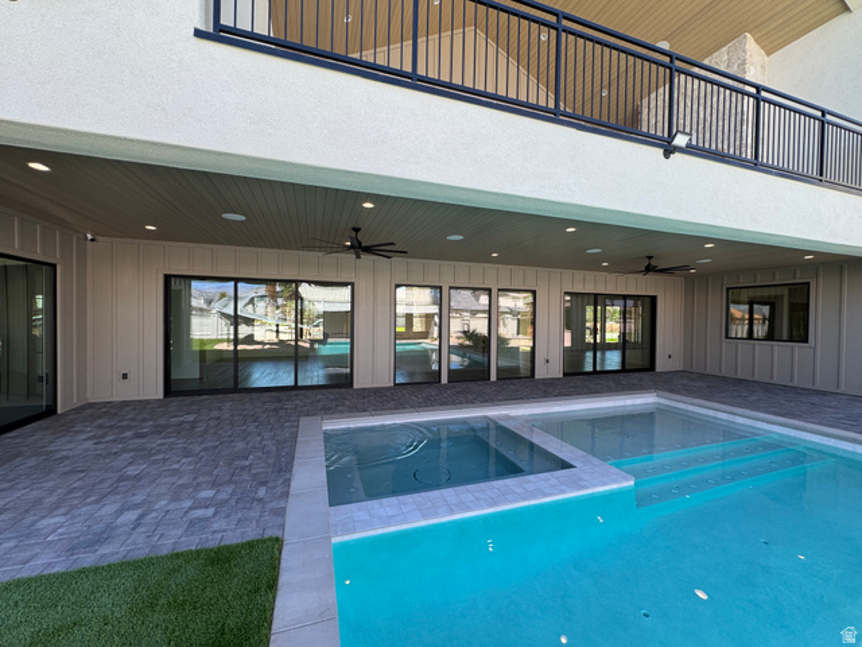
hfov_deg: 102.1
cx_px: 431
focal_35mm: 14
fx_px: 349
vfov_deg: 85.7
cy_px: 324
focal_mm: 2.22
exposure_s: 1/205
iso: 40
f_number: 2.2
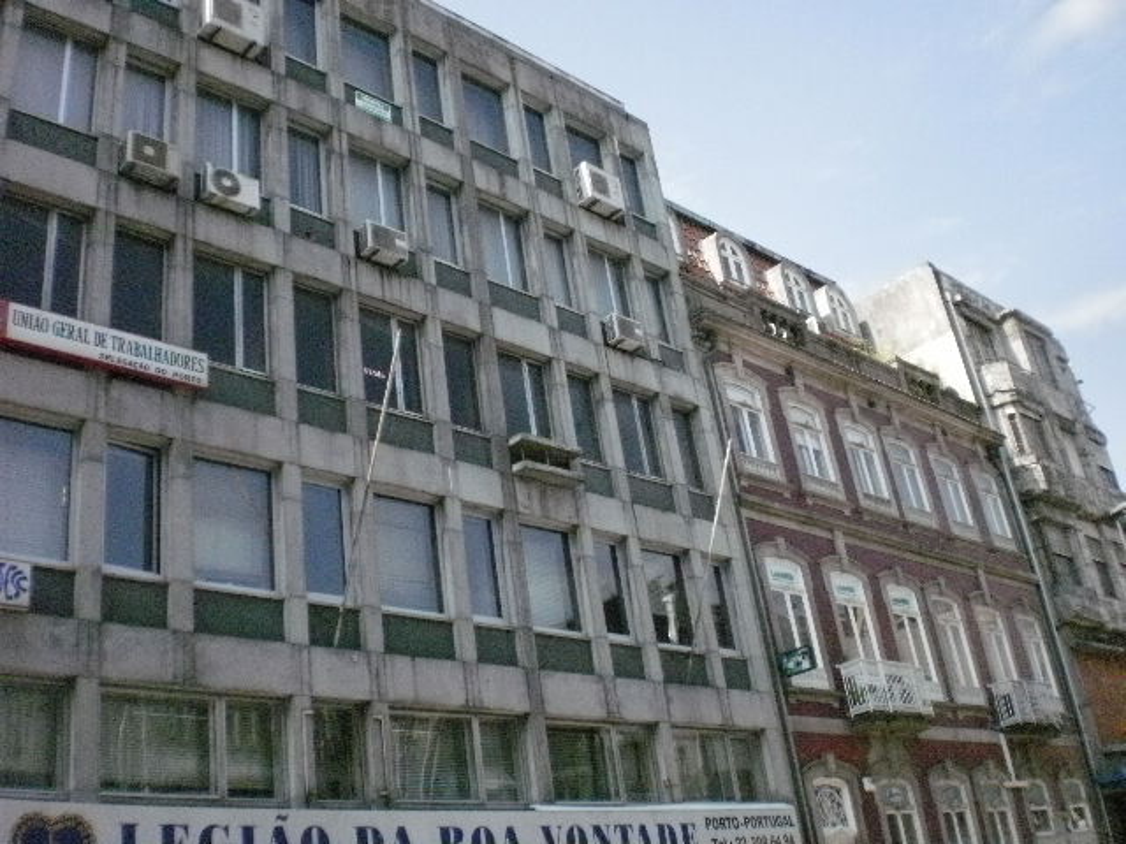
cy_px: 422
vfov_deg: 39.7
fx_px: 1171
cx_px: 563
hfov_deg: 51.4
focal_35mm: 36
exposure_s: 1/2000
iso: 800
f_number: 4.6
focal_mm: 6.3
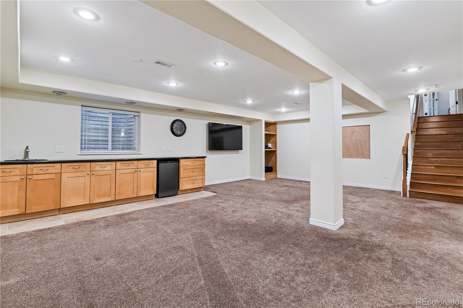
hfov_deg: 96.0
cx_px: 232
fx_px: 208
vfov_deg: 73.0
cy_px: 154
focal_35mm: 16
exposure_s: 1/4
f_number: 8
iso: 250
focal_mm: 10.8
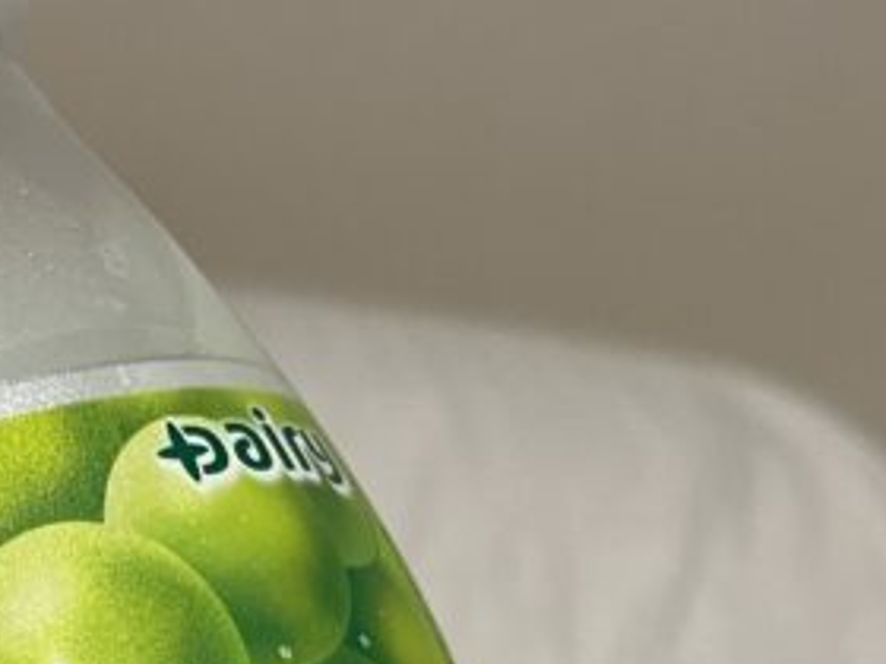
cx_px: 28
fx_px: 2432
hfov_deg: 20.1
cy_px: 1113
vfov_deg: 14.1
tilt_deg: -50.3
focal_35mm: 95
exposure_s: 1/71
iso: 125
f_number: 1.6
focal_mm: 5.1
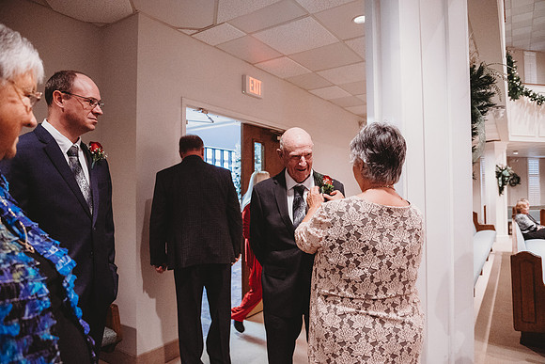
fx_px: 363
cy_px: 182
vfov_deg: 53.2
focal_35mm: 24
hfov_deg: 73.7
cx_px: 272
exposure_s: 1/125
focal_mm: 24
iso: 5000
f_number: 4
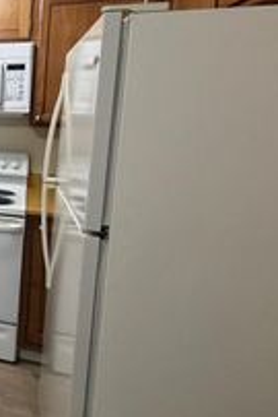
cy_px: 154
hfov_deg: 26.0
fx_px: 416
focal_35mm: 36
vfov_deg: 52.5
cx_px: -150
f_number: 2.2
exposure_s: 1/60
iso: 320
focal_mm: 2.22
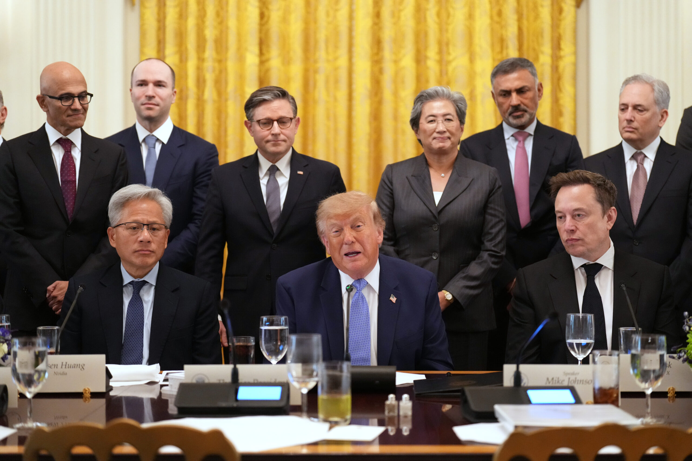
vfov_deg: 19.5
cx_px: 346
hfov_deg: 28.8
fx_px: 1346
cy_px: 230
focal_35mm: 70
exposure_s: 1/125
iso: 5000
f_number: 2.8
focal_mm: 70
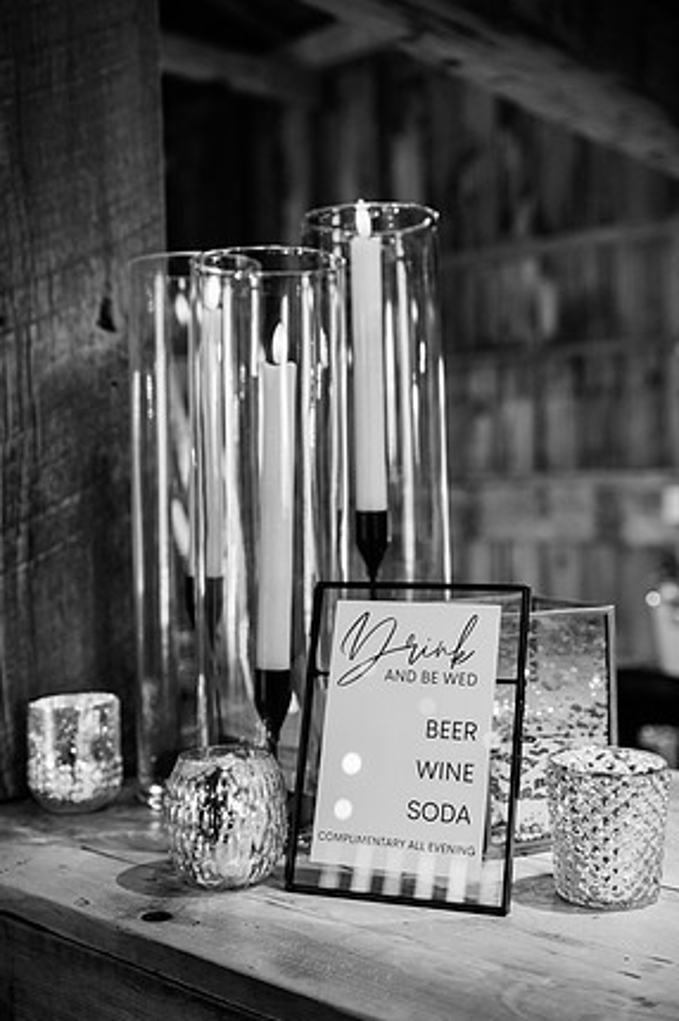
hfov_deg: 29.8
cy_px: 525
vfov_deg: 43.6
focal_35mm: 45
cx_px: 331
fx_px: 1275
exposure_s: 1/200
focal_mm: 43
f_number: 4.5
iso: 640
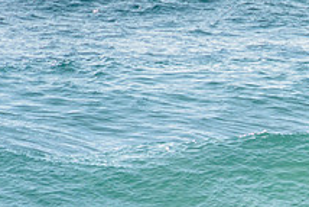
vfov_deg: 1.0
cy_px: 163
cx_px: 505
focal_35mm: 1328
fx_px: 11406
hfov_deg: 1.6
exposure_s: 1/1600
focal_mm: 400
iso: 200
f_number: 8
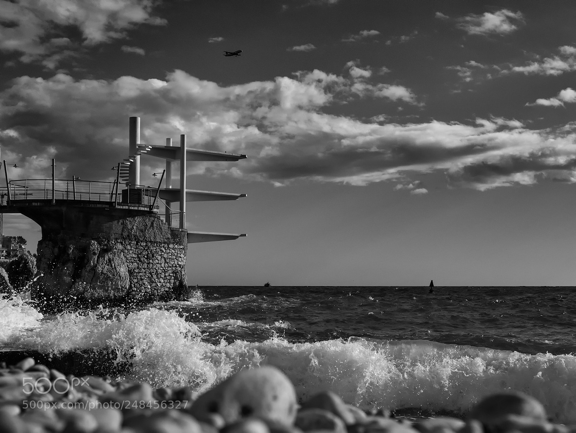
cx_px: 288
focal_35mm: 50
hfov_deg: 38.2
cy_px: 216
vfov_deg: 29.1
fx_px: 832
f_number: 5
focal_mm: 25
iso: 200
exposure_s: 1/8000
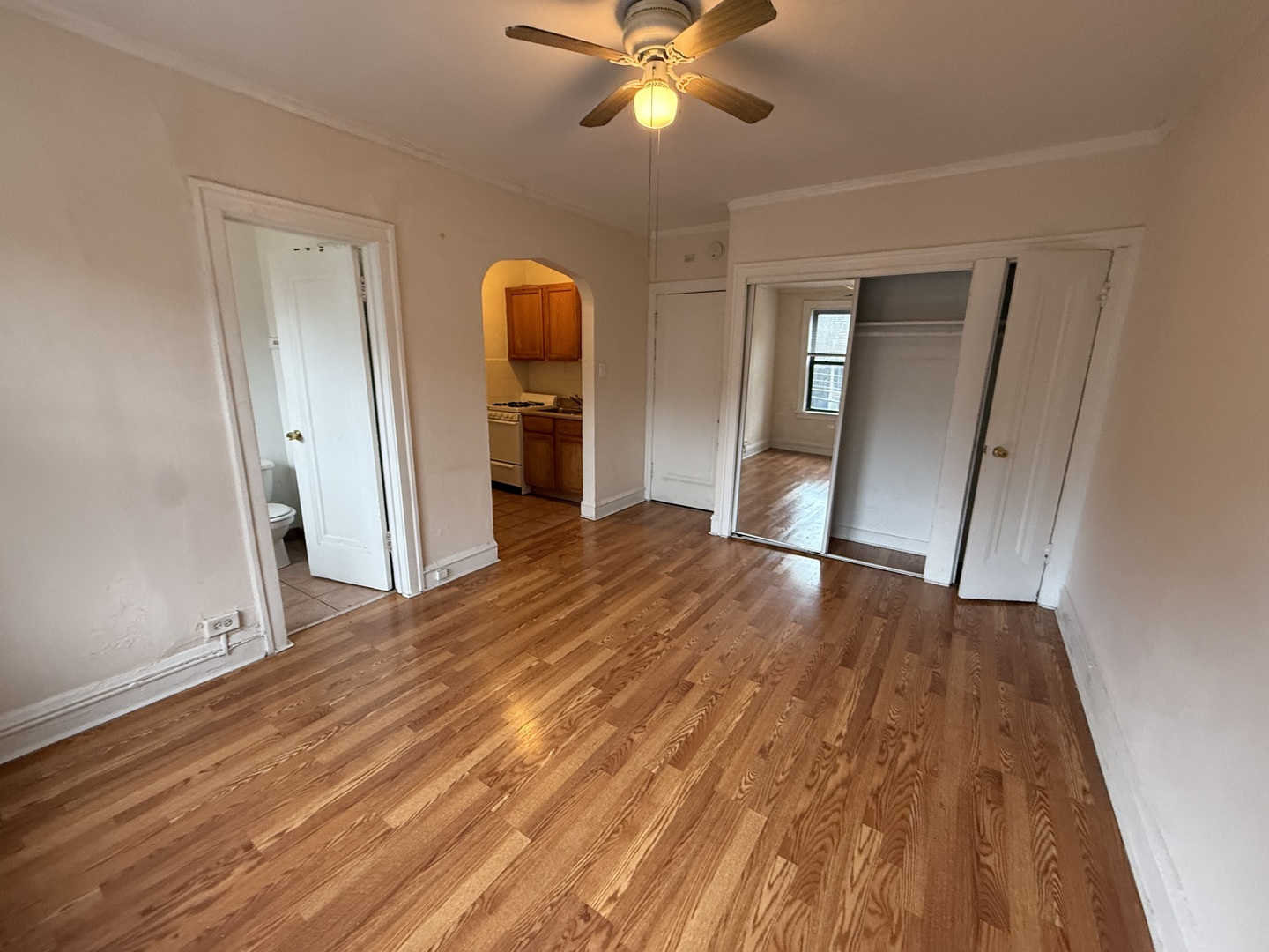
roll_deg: -1.3
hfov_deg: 102.1
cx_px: 634
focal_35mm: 14
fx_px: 513
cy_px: 476
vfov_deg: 85.7
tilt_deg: -9.6
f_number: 2.2
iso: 400
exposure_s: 1/60
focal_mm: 2.22
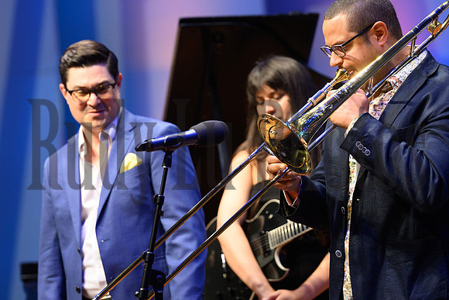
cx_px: 224
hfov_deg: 7.9
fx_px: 3268
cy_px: 150
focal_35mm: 262
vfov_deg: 5.2
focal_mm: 175
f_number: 3.5
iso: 1600
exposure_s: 1/400
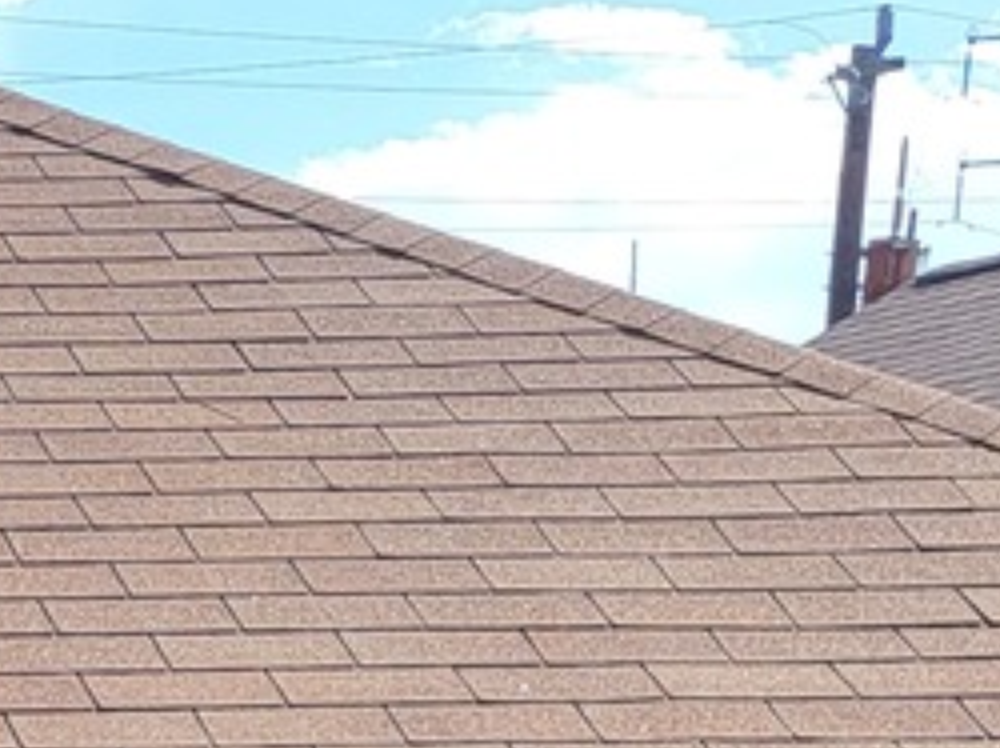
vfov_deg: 9.3
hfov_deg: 11.4
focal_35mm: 150
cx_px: -1212
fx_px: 4329
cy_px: 1436
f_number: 1.8
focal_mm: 5.4
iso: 40
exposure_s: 1/1920
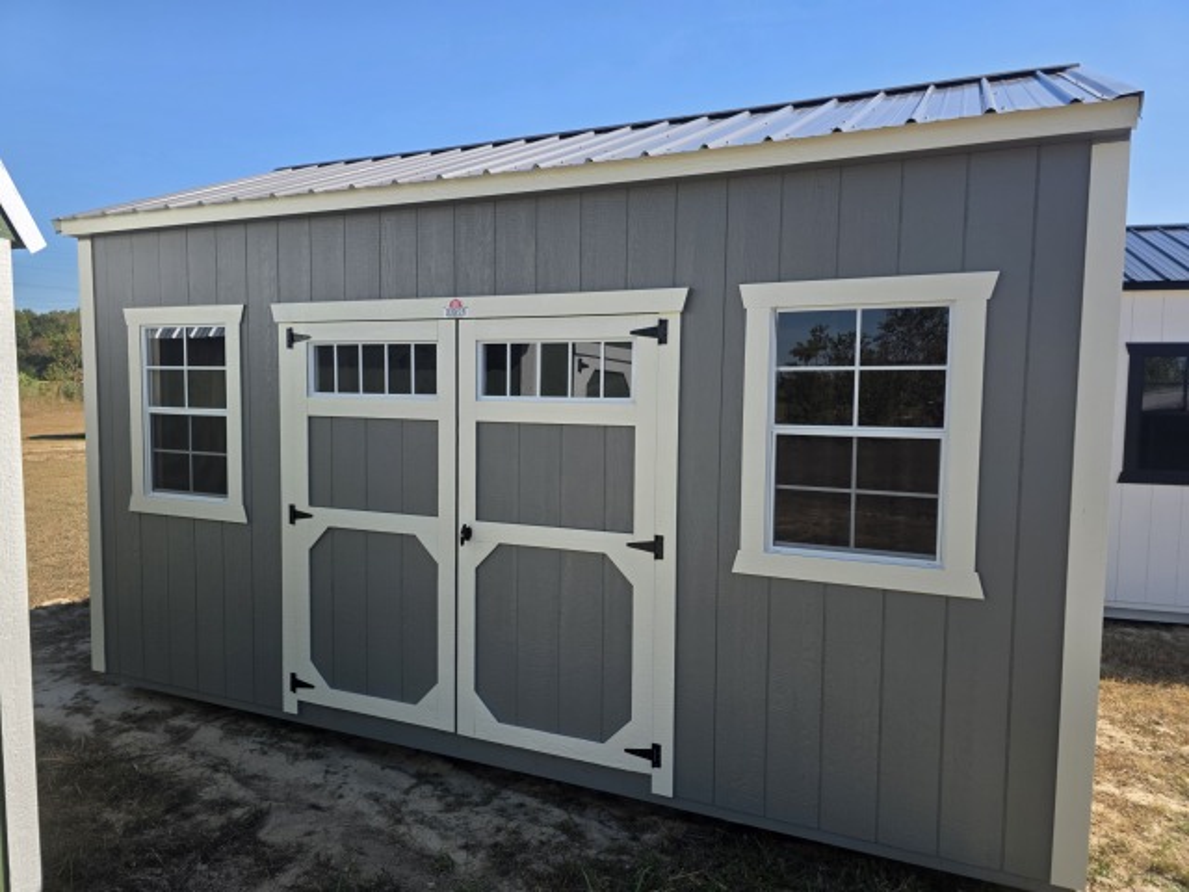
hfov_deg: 73.9
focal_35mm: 23
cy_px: 446
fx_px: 790
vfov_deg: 58.9
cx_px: 594
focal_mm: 6.3
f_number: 1.7
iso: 80
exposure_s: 1/3409
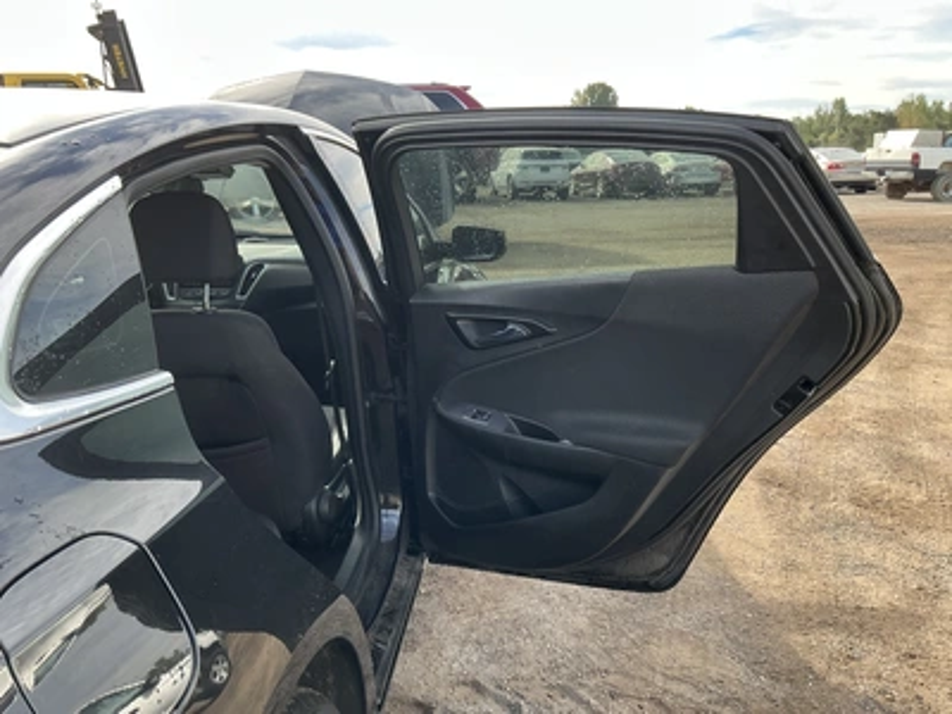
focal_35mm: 28
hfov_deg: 63.4
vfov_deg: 49.7
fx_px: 770
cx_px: 476
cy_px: 357
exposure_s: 1/238
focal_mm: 3
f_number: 1.8
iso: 20
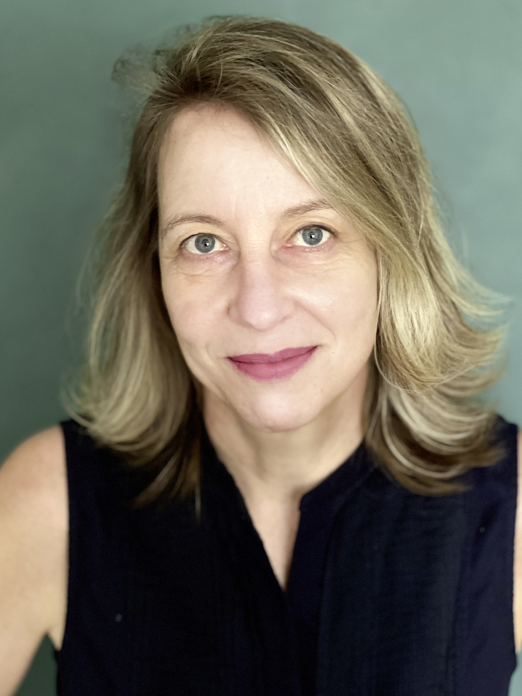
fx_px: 1669
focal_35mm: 83
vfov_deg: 23.6
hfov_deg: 17.8
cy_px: 336
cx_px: 255
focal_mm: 9
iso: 400
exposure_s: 1/24
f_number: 2.8
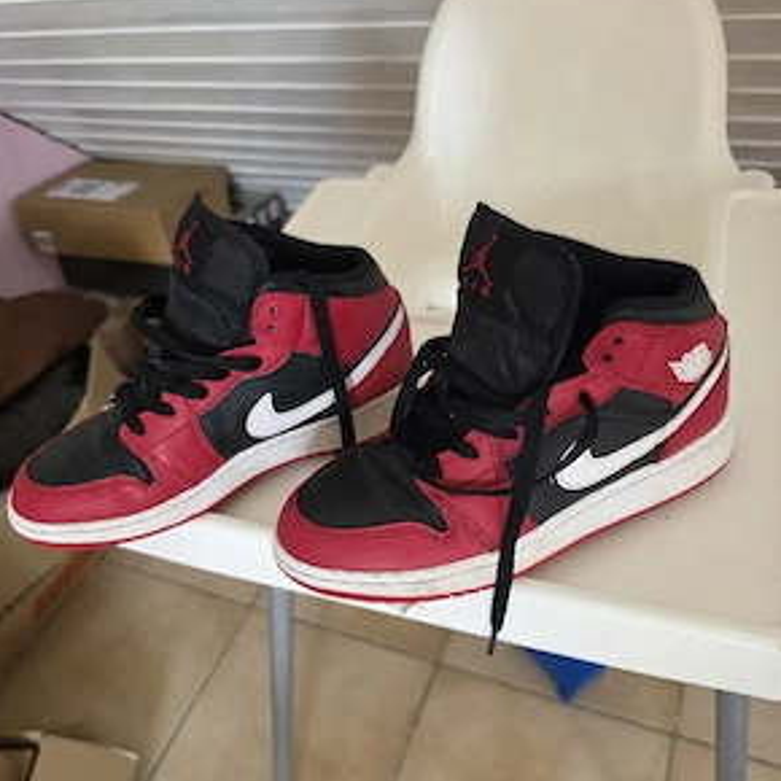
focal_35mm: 28
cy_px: 436
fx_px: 715
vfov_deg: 57.1
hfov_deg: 57.3
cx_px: 380
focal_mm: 6.3
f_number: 1.7
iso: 400
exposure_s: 1/101
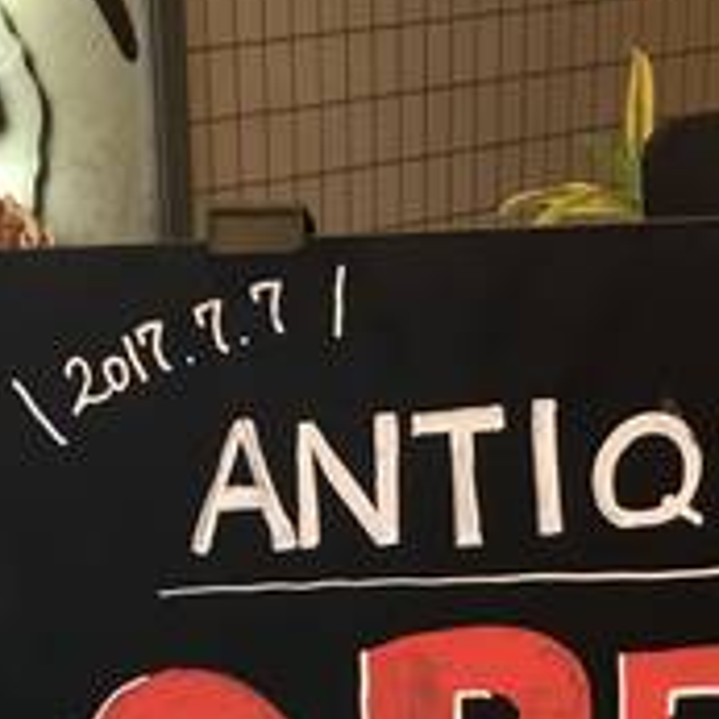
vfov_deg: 17.7
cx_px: 320
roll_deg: +1.3
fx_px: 2232
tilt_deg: -24.0
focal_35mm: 95
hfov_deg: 18.3
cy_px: 765
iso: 32
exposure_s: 1/30
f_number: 2.2
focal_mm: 4.15
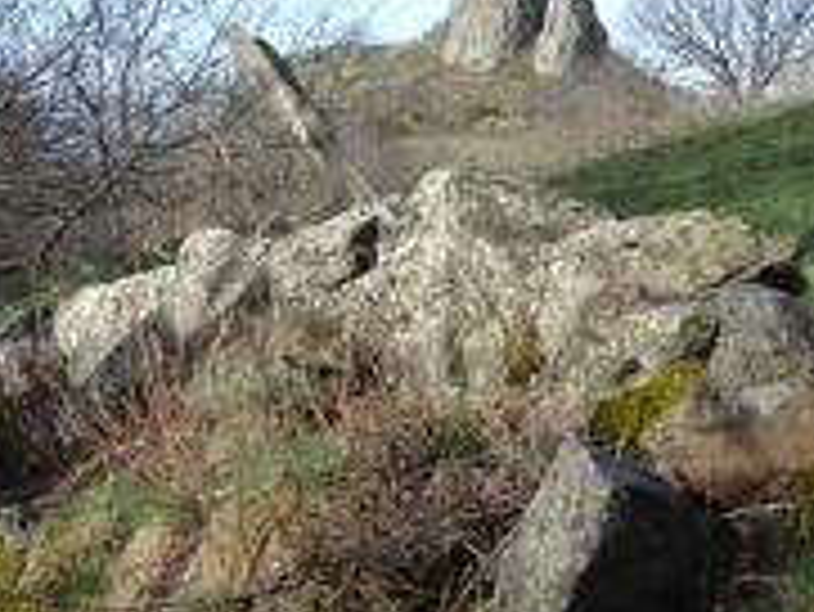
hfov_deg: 20.4
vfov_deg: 16.1
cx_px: -61
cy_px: 306
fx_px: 2165
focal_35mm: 92
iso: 160
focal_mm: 6.7
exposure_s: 1/400
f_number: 3.7
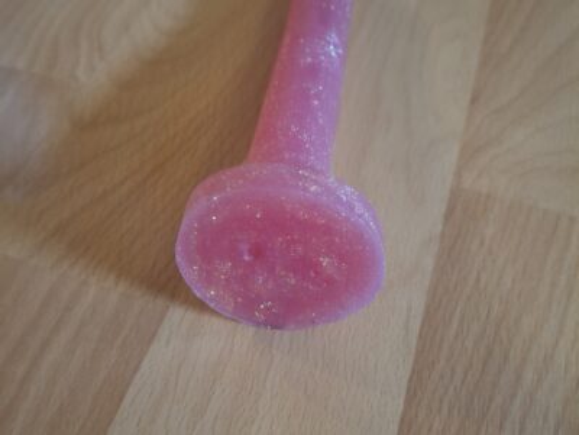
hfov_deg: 69.4
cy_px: 218
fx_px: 418
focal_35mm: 25
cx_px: 290
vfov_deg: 54.9
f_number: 1.8
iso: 500
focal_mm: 4.69
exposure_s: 1/20
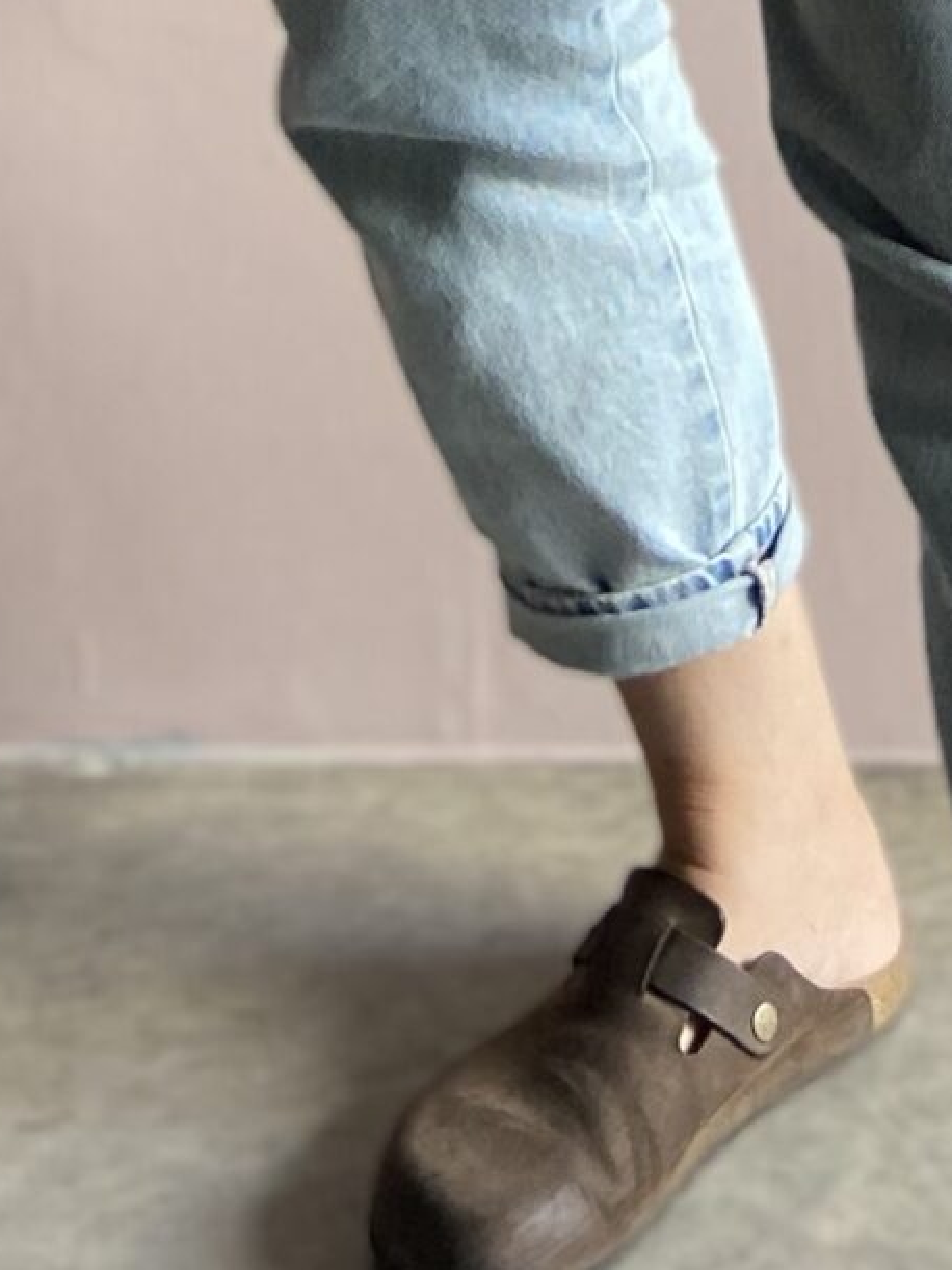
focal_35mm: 109
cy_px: -1386
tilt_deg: -1.8
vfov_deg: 14.5
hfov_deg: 13.4
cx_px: 900
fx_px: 3998
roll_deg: +0.5
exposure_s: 1/119
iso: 125
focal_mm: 4.25
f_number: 1.8
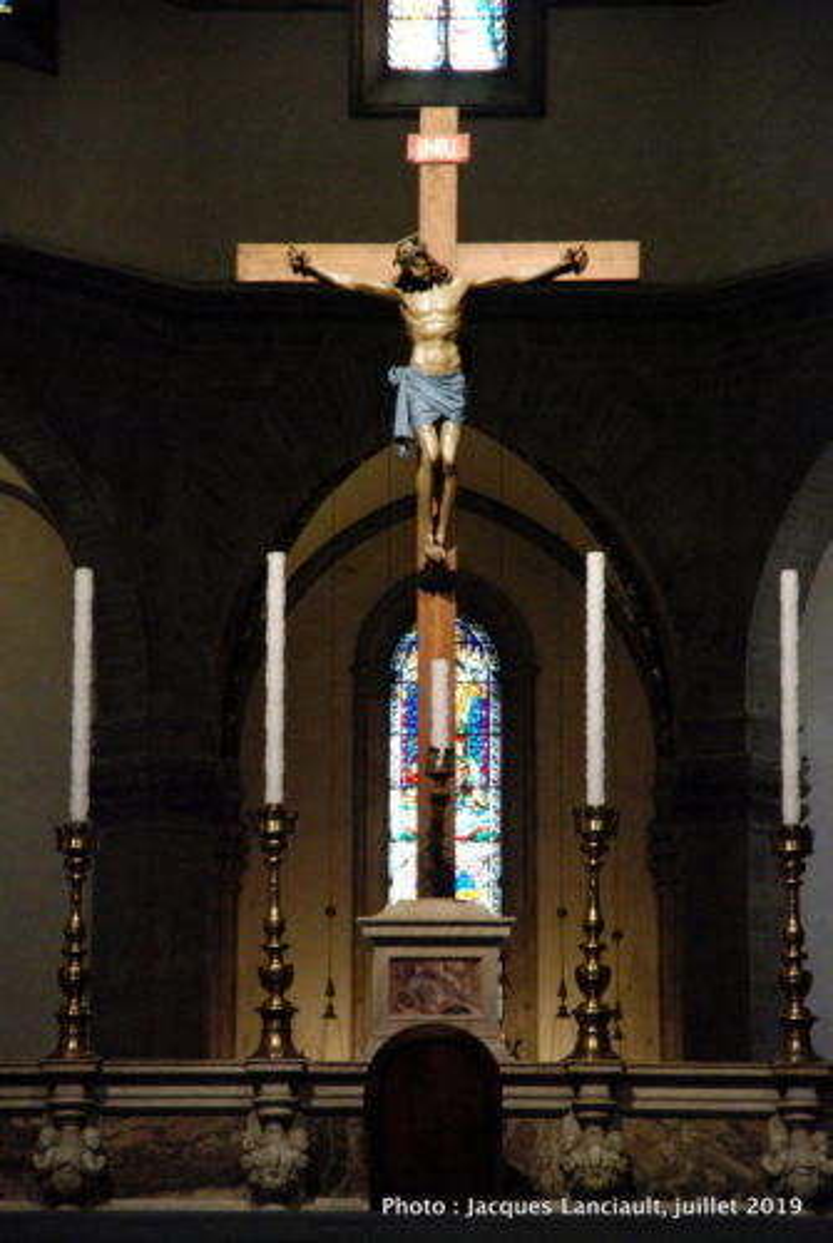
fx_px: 3632
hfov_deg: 13.1
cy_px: 622
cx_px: 416
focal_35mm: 105
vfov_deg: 19.4
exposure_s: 1/15
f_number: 4.5
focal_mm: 70
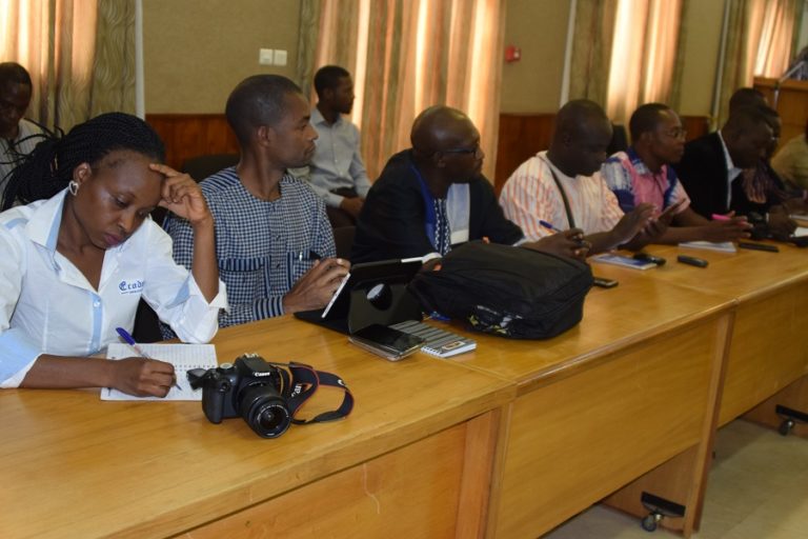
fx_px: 943
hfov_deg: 46.4
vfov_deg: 31.9
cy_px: 270
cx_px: 404
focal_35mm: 42
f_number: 3.5
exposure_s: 1/60
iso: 1400
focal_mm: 28
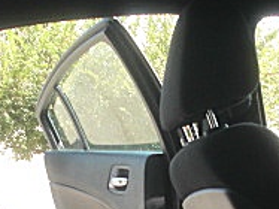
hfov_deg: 16.0
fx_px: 991
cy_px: 264
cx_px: 146
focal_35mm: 123
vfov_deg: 11.7
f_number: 2.8
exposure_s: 1/125
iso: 50
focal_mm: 6.3
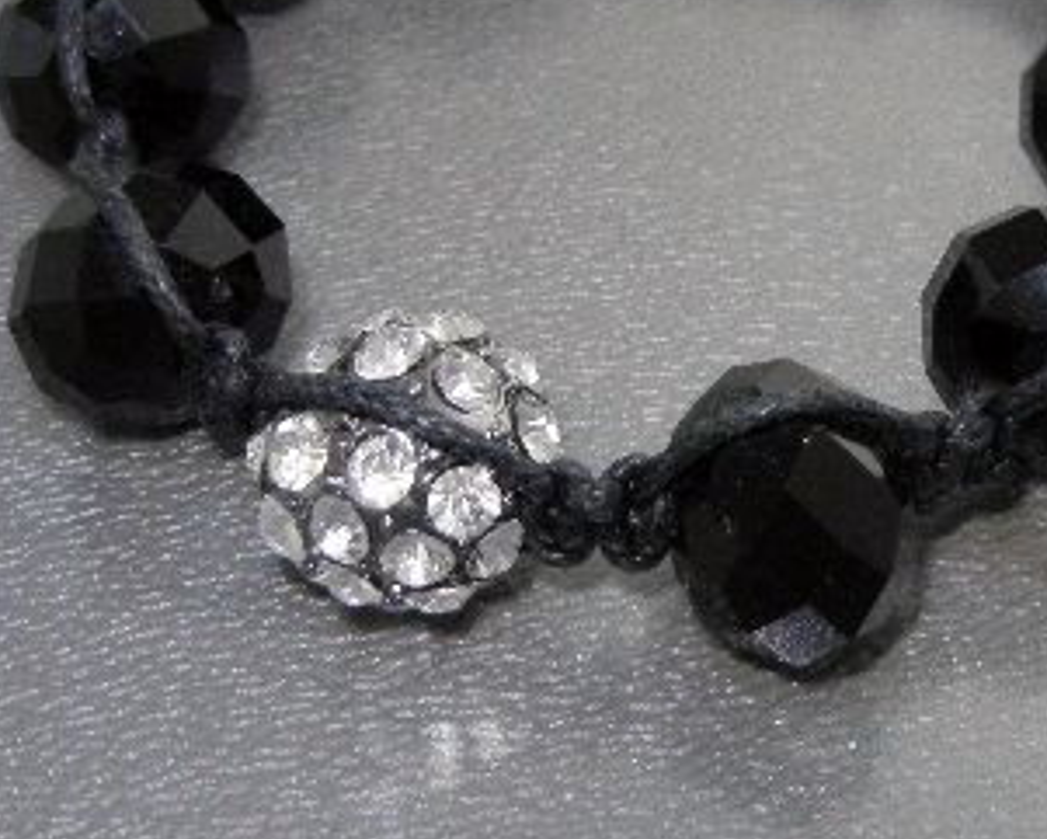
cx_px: 790
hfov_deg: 23.3
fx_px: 2511
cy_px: 198
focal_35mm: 81
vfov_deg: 18.8
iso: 800
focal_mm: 7.1
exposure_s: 1/30
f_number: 7.4
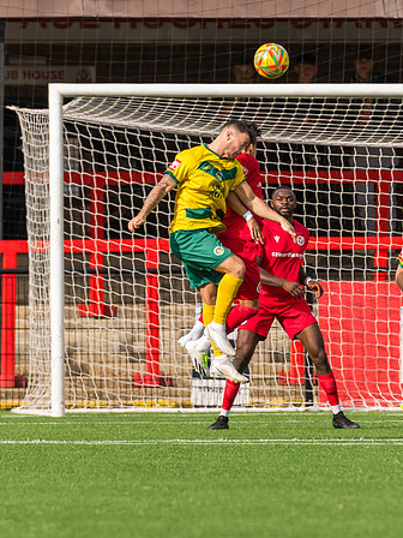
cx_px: 202
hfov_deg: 1.6
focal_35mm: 911
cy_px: 344
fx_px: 14141
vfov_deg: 2.2
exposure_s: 1/1600
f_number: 4
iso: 400
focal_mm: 300
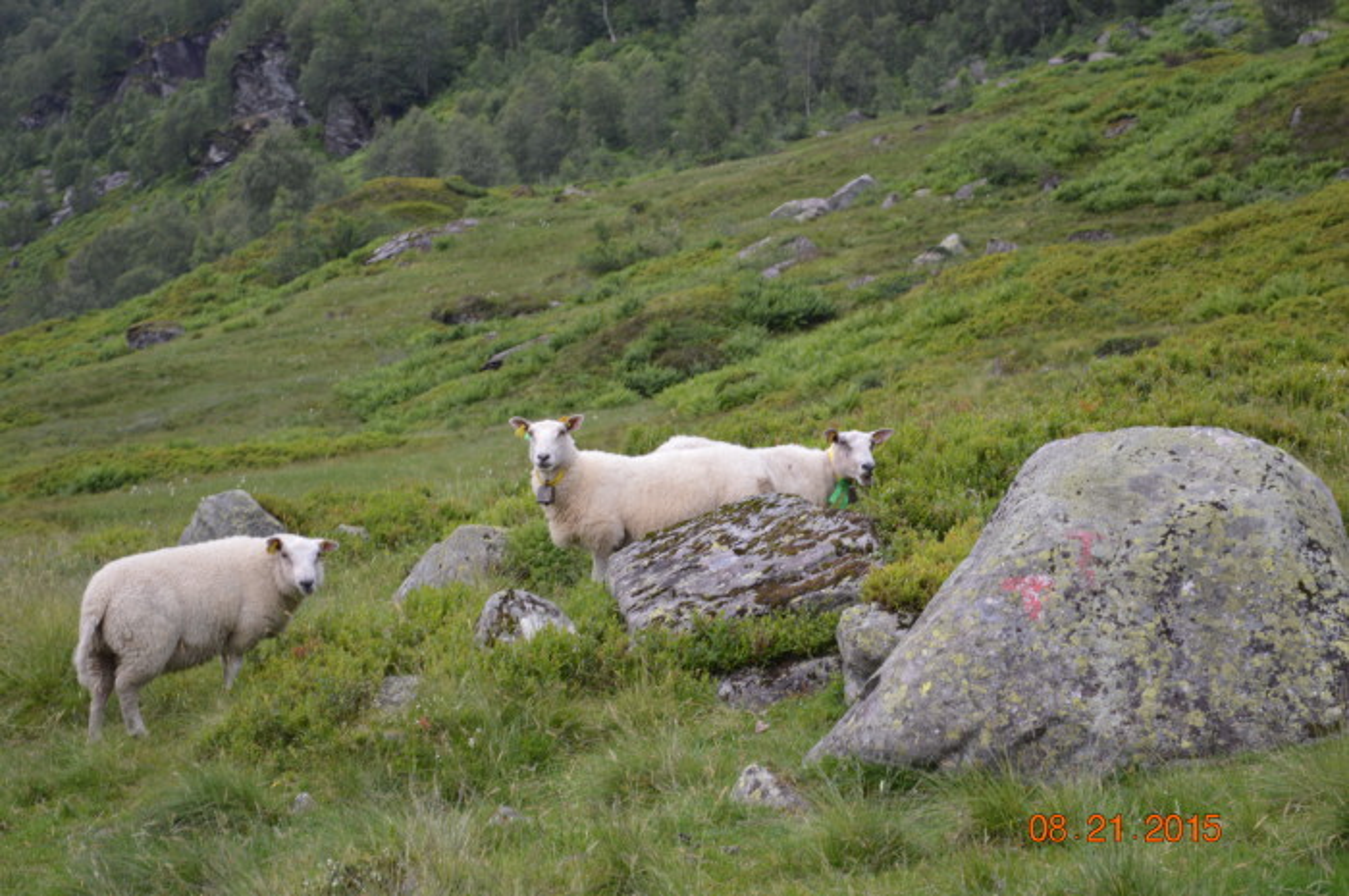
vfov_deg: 16.5
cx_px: 674
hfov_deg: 24.6
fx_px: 3088
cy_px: 448
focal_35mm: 82
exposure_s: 1/125
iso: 220
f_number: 5.6
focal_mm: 55
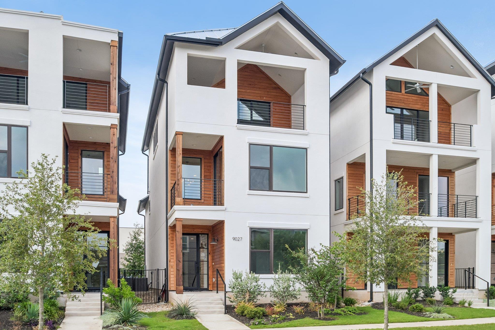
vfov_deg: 42.3
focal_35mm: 31
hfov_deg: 60.3
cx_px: 248
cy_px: 165
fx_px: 426
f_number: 8
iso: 400
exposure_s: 1/400
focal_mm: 21
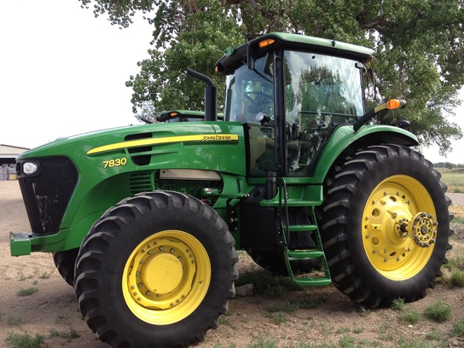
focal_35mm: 35
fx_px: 469
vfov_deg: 40.7
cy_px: 174
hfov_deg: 52.6
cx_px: 232
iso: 64
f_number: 2.4
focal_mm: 4.28
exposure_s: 1/480
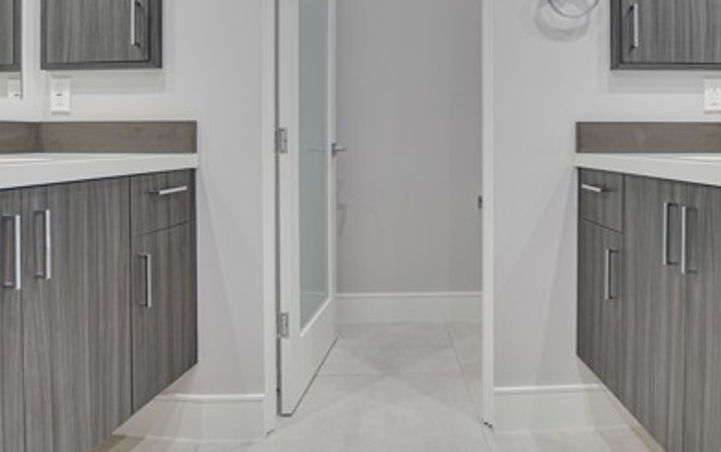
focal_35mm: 25
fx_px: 492
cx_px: 406
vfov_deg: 48.1
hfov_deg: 72.2
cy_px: 132
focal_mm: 10
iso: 400
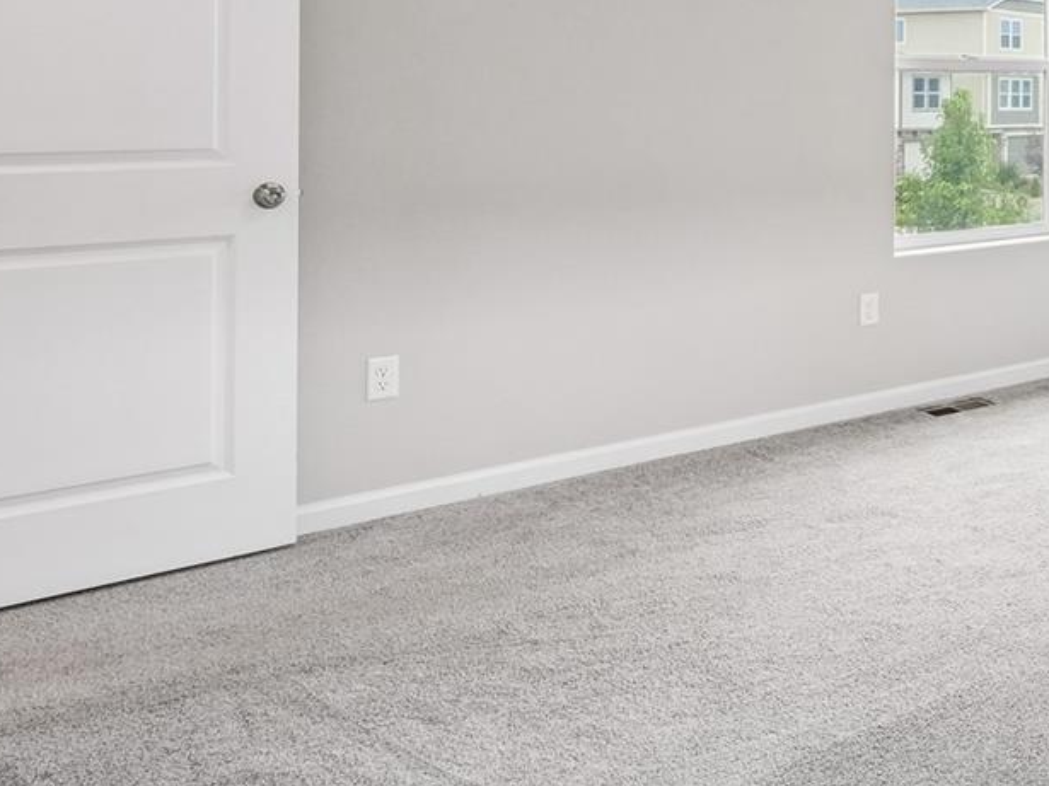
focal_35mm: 38
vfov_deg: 35.4
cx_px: 1194
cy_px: 73
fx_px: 1151
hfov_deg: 38.9
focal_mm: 10
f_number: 8
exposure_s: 1/15
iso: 800
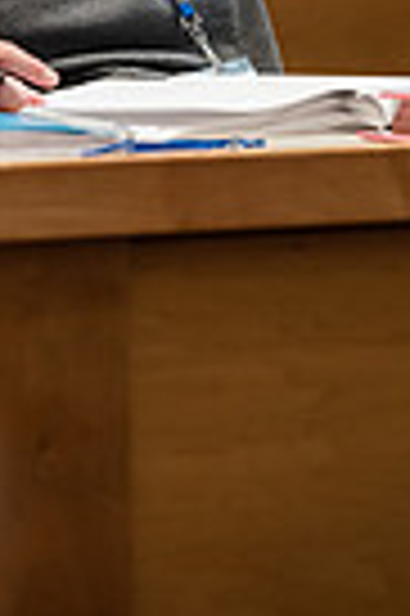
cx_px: -14
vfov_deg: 5.0
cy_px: -337
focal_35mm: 411
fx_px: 7039
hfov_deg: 3.3
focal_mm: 125
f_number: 2.8
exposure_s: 1/250
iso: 2500
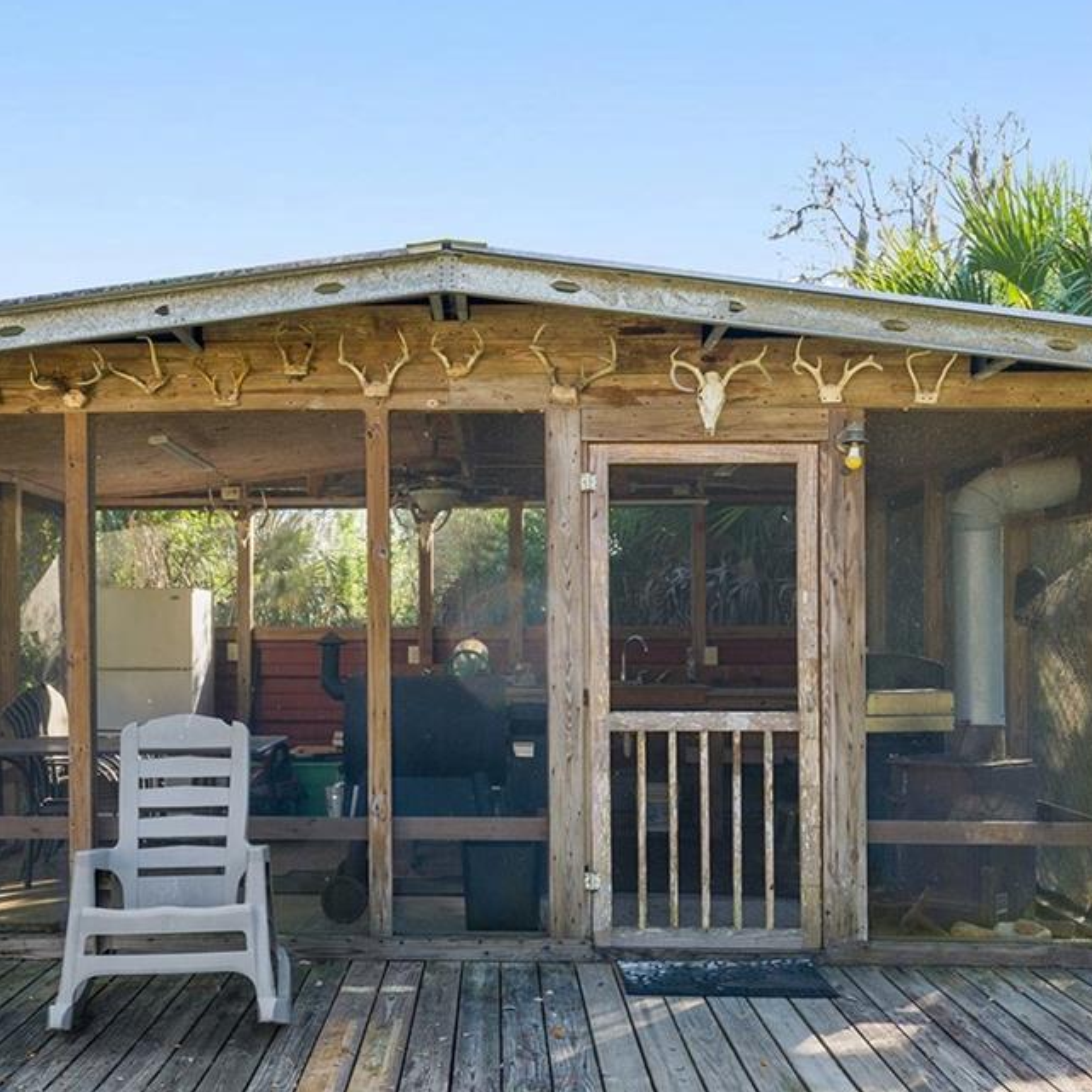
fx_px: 1285
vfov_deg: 45.2
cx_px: 434
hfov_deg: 45.8
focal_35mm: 36
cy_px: 748
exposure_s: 1/100
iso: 160
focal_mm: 17
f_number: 7.1
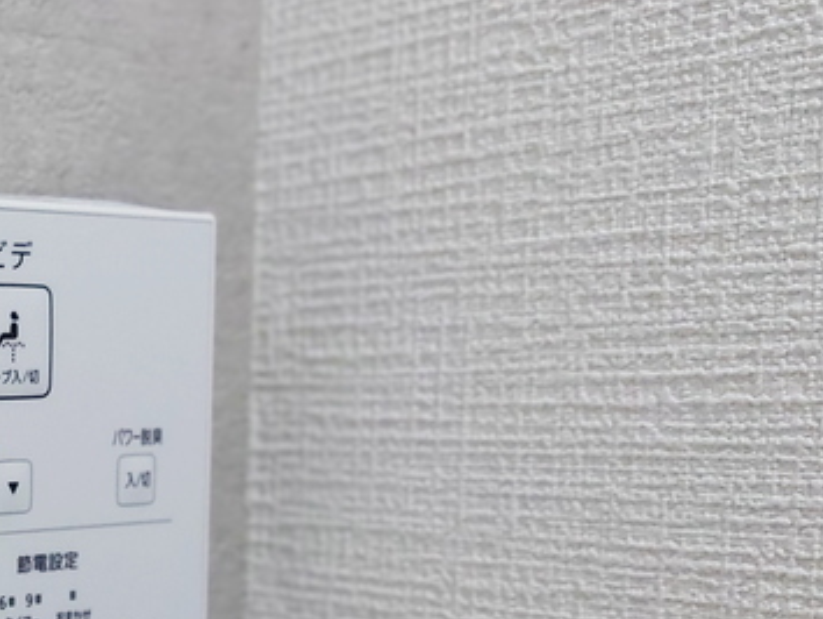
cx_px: -170
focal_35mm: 65
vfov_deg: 21.8
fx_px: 1546
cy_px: 612
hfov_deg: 26.4
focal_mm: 5.23
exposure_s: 1/24
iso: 250
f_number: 1.8
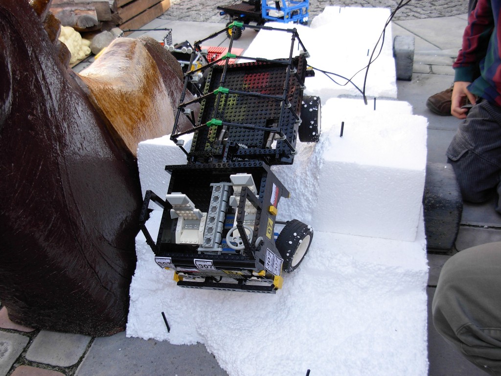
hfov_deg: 49.0
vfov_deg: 37.7
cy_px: 188
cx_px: 250
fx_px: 550
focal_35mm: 38
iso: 79
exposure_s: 1/203
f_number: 2.9
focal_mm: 6.3
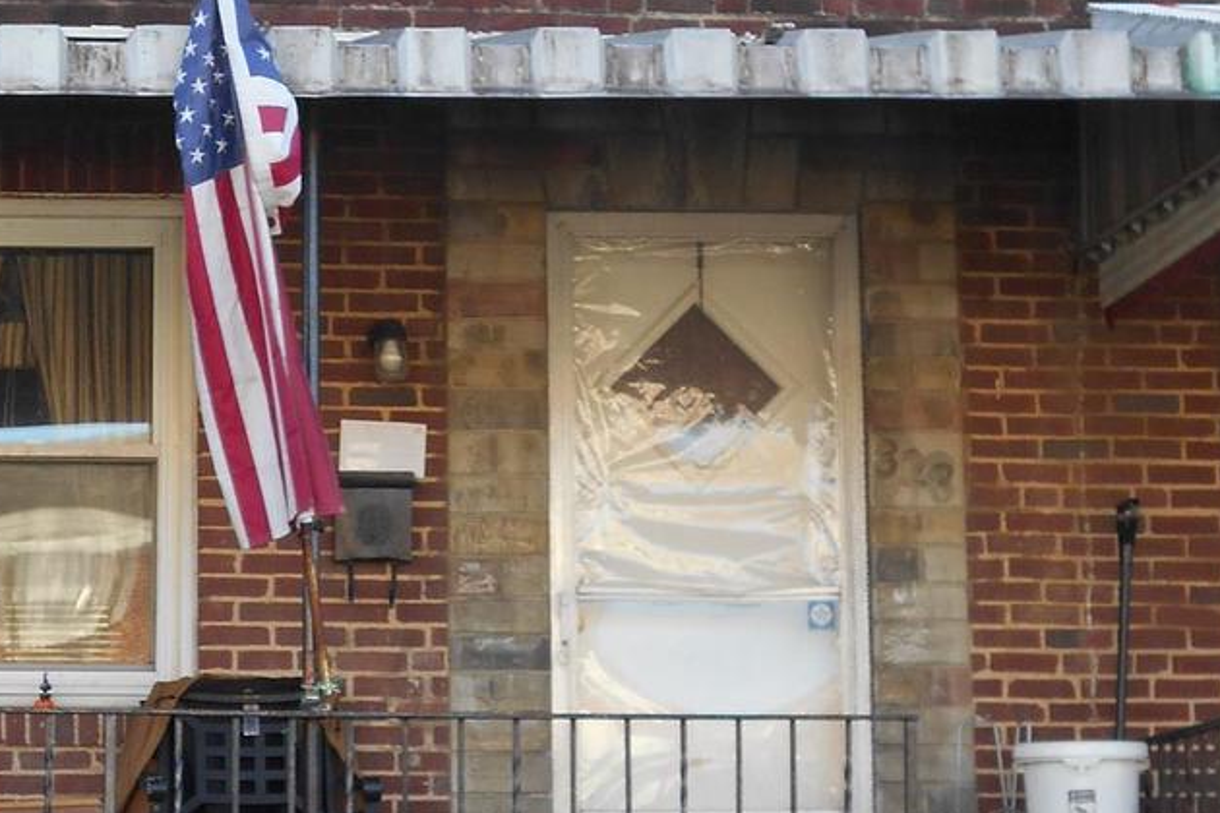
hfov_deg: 18.6
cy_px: 449
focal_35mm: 109
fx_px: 3694
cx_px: 313
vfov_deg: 12.6
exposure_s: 1/100
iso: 80
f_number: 4.2
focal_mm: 7.7
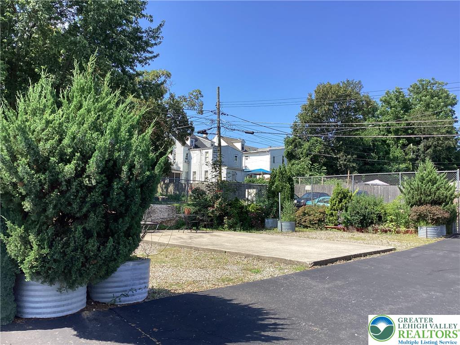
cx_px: 230
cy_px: 172
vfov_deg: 45.4
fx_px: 412
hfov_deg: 58.4
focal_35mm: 31
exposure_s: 1/783
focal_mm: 3.3
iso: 25
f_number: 2.4
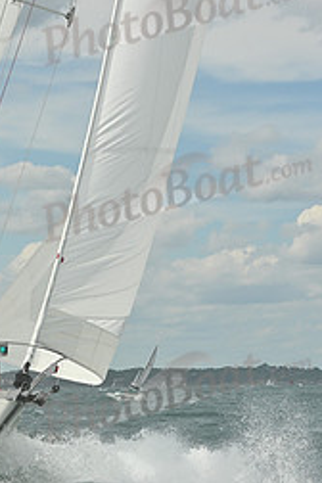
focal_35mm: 161
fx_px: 2160
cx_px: -56
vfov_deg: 12.7
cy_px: 319
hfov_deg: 8.4
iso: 320
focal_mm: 70
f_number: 11
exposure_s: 1/1250
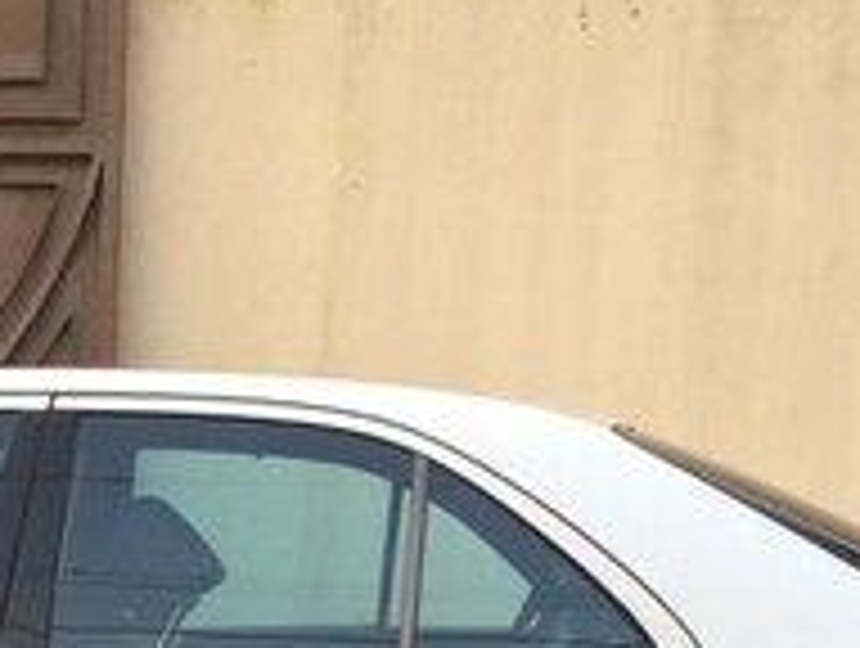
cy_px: 803
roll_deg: -0.8
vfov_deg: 14.3
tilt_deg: -5.9
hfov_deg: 19.1
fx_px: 2489
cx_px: 14
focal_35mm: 100
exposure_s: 1/100
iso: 64
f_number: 2.2
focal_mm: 4.15
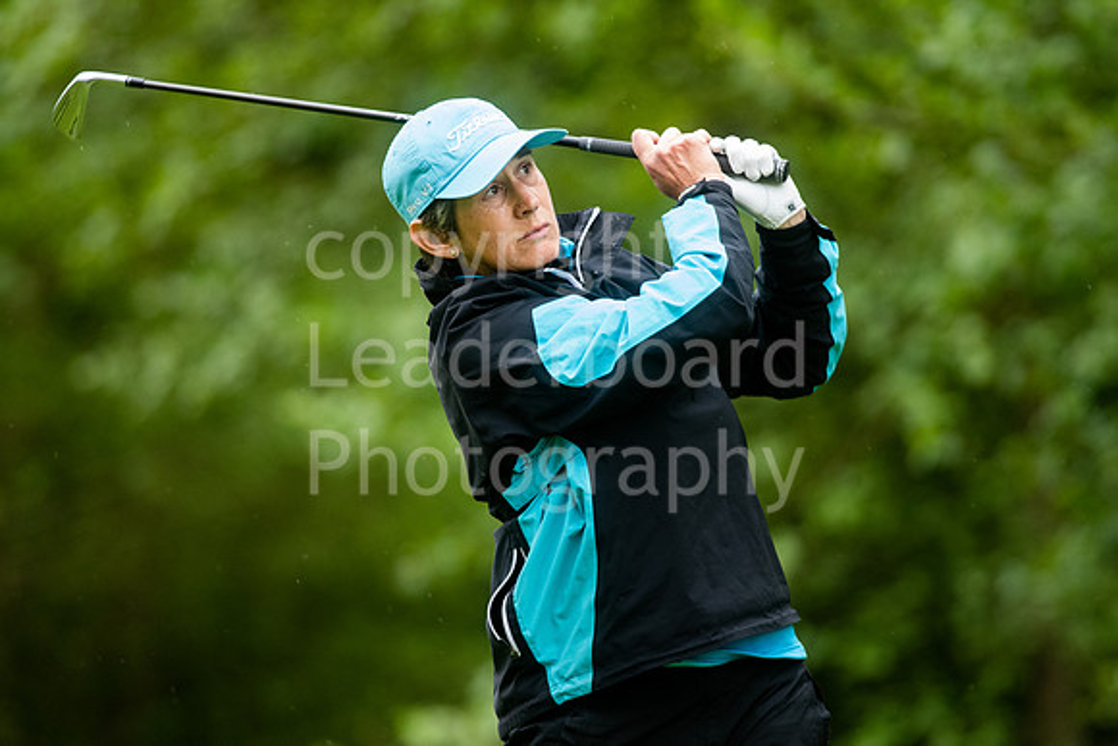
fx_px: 13978
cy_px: 373
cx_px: 559
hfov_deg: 4.6
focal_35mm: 450
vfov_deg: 3.1
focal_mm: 300
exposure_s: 1/1000
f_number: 4
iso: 1600
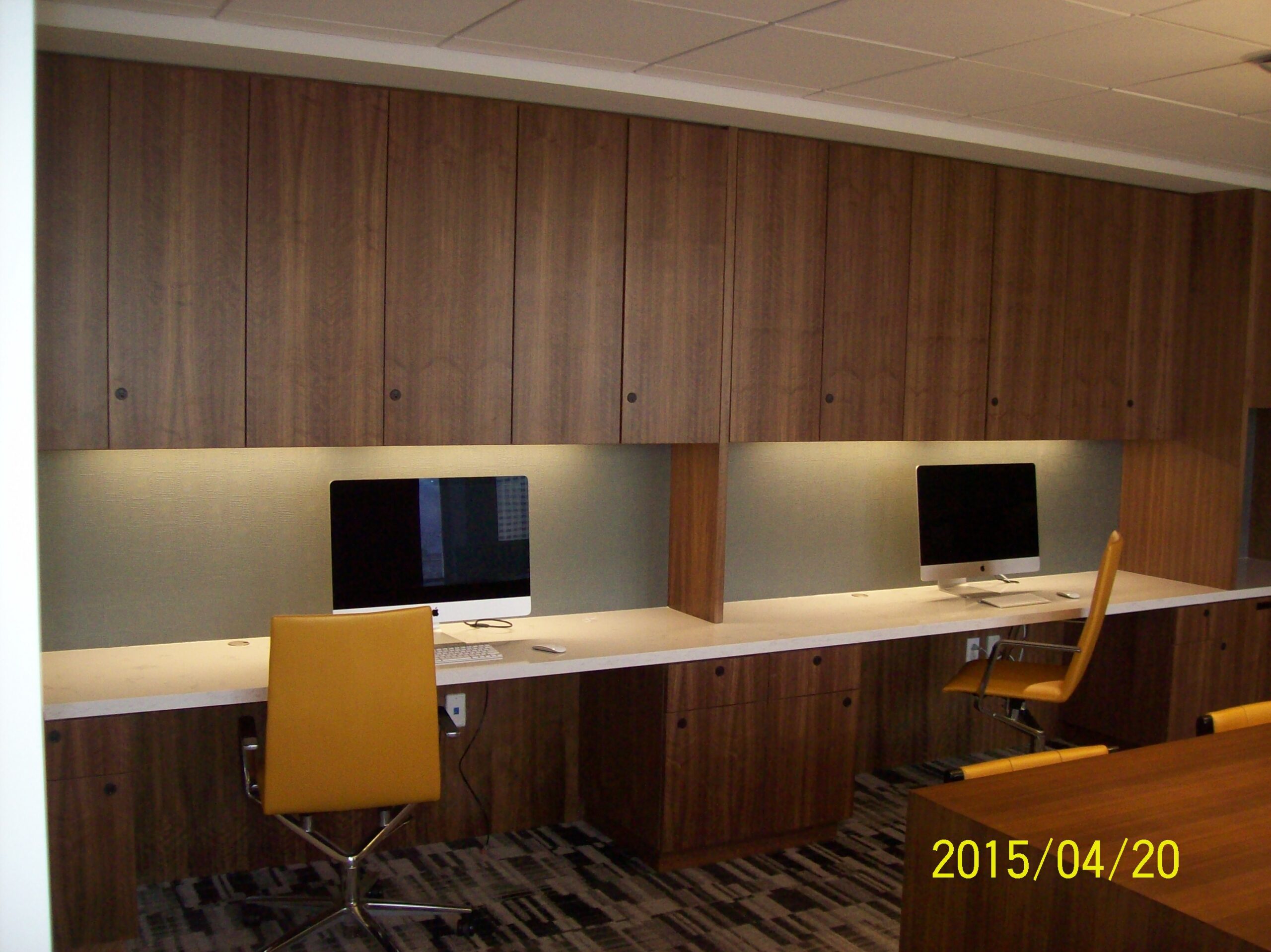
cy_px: 476
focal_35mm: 36
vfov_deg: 39.6
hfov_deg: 51.4
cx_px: 636
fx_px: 1321
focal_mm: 6
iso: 200
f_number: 2.7
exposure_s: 1/64
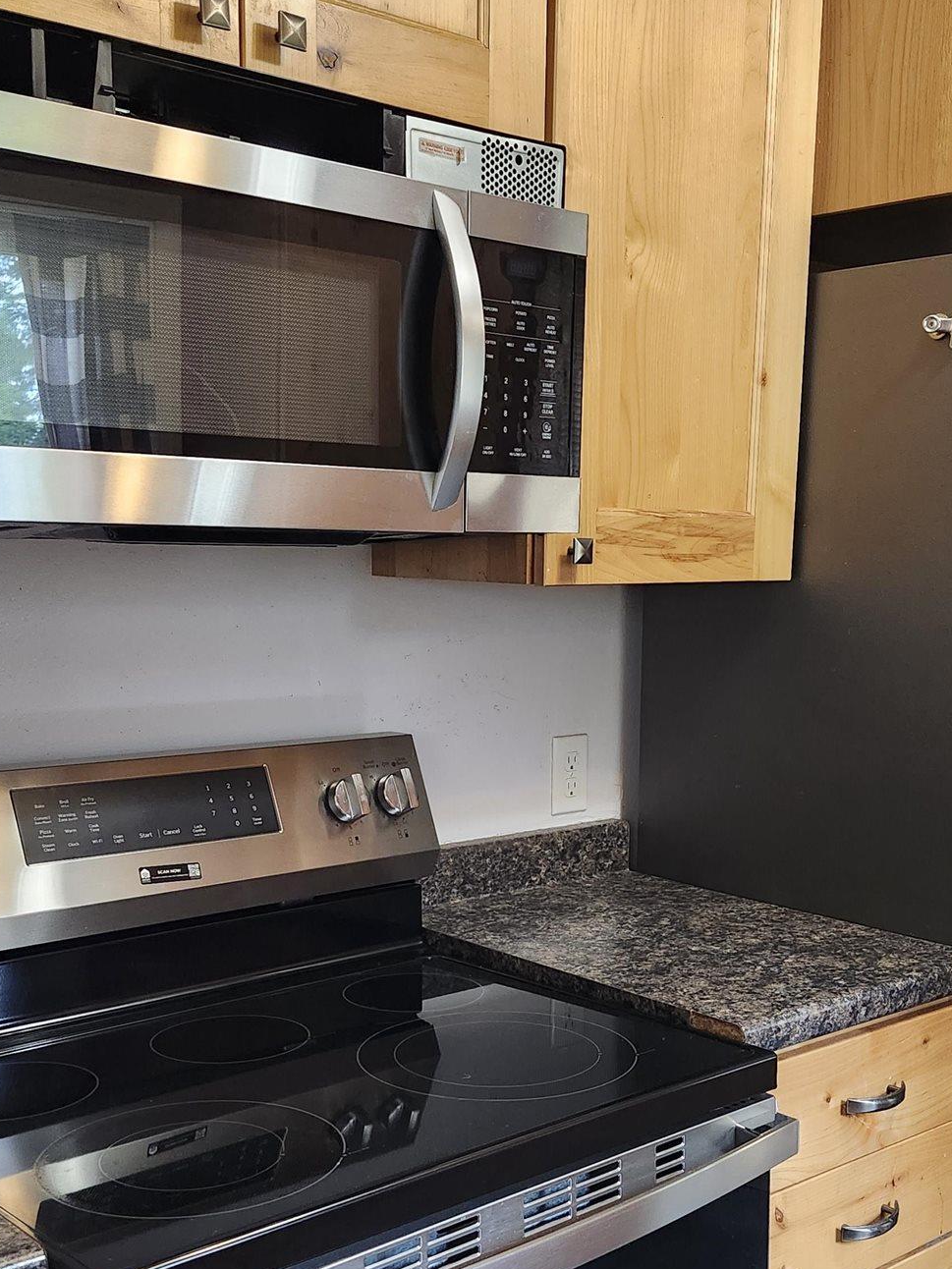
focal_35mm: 41
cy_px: 796
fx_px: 1503
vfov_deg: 45.4
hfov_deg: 35.1
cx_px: 520
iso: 1000
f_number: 1.8
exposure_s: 1/120
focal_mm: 5.54
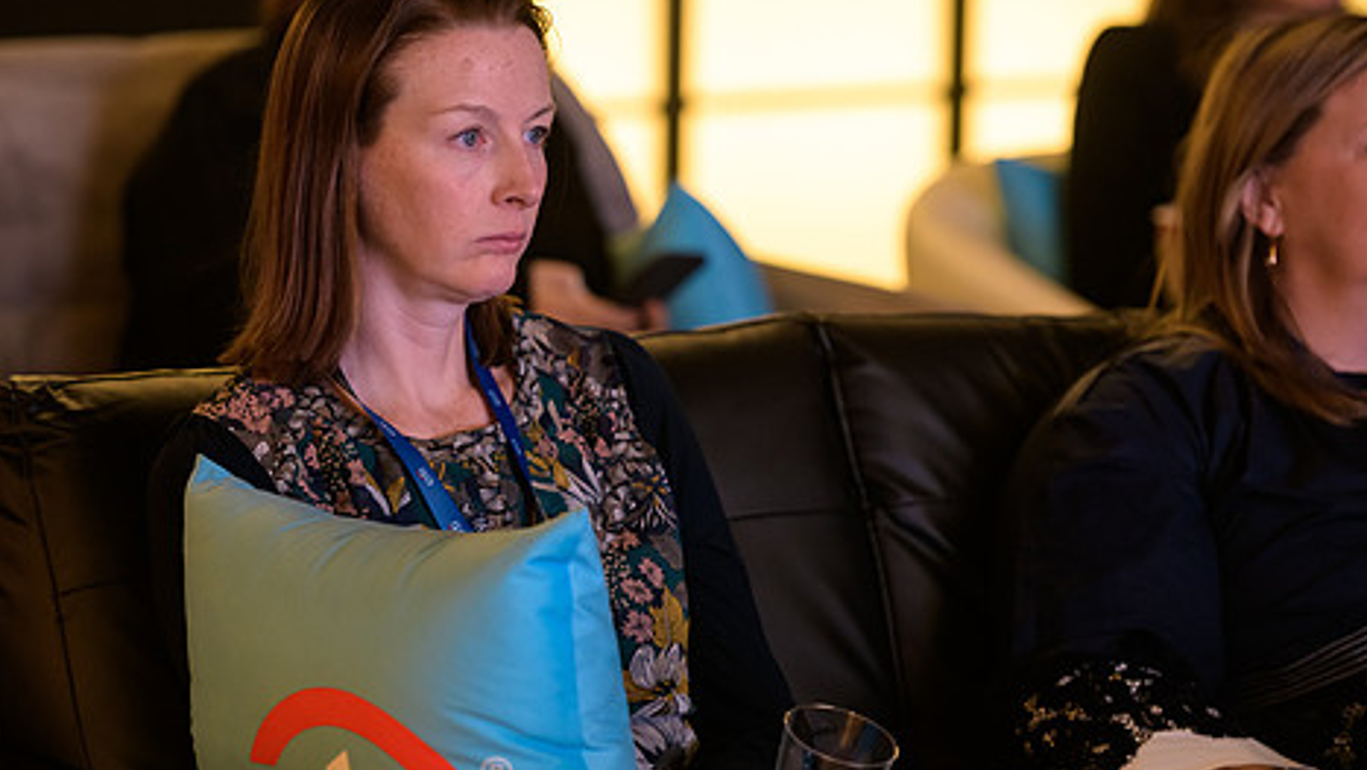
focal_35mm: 195
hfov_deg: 11.0
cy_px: 382
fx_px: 7070
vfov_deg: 6.2
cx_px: 638
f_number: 3.2
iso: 1600
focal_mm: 150
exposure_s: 1/60
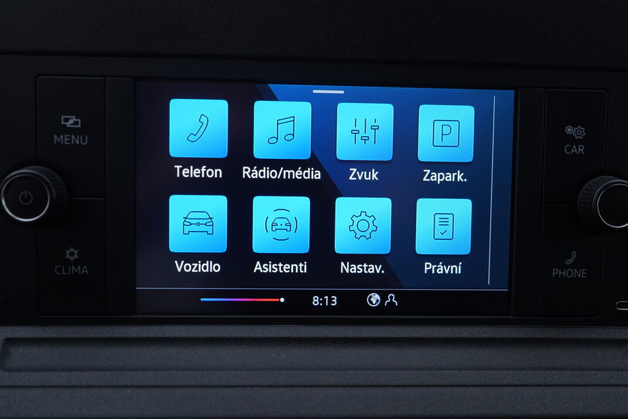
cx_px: 314
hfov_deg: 53.1
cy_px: 210
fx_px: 628
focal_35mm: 36
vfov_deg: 36.9
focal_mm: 24
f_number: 3.5
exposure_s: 1/60
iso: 125
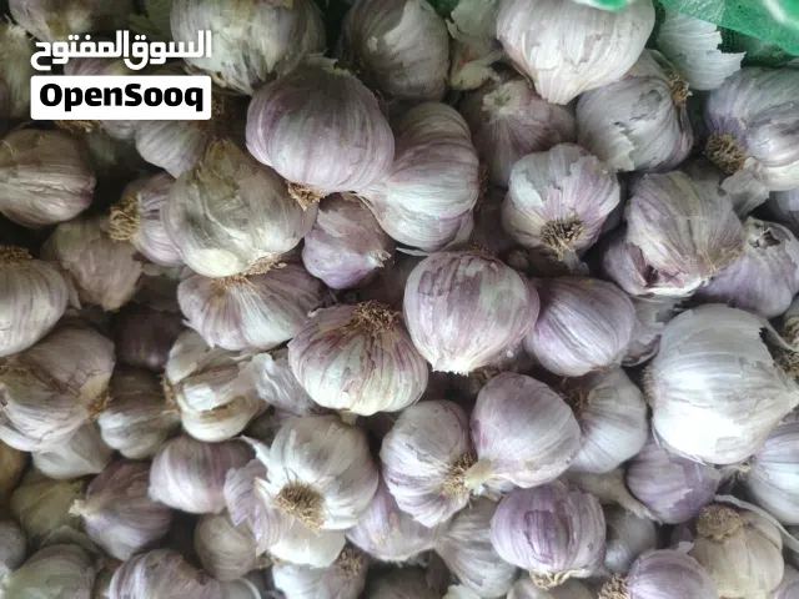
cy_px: 300
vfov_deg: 56.8
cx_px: 400
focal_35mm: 24
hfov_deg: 71.6
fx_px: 554
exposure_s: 1/100
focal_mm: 5.25
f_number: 1.75
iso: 2522
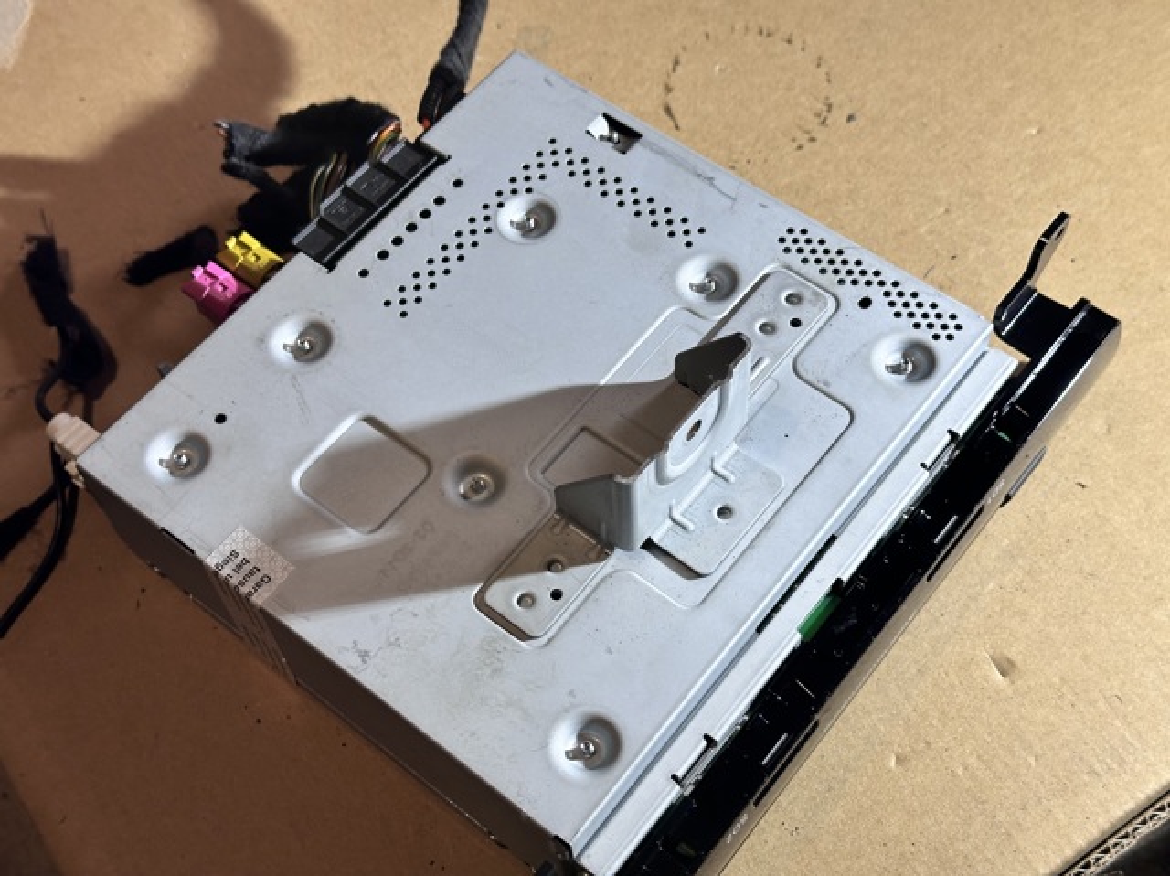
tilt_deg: -61.9
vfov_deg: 30.2
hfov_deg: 39.7
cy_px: 438
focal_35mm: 48
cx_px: 585
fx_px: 1621
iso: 80
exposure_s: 1/90
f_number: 1.78
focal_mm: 6.86
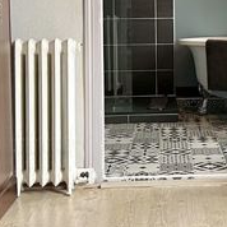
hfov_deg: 18.9
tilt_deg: -1.5
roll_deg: +1.2
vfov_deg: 18.6
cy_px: 6
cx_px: 178
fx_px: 675
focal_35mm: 91
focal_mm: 5.7
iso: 125
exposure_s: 1/50
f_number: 1.5
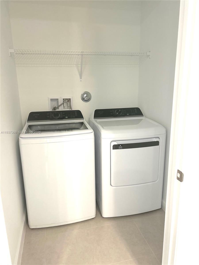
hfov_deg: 53.1
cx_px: 100
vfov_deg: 67.3
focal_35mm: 26
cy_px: 132
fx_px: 199
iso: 100
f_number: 1.5
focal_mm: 5.7
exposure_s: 1/60
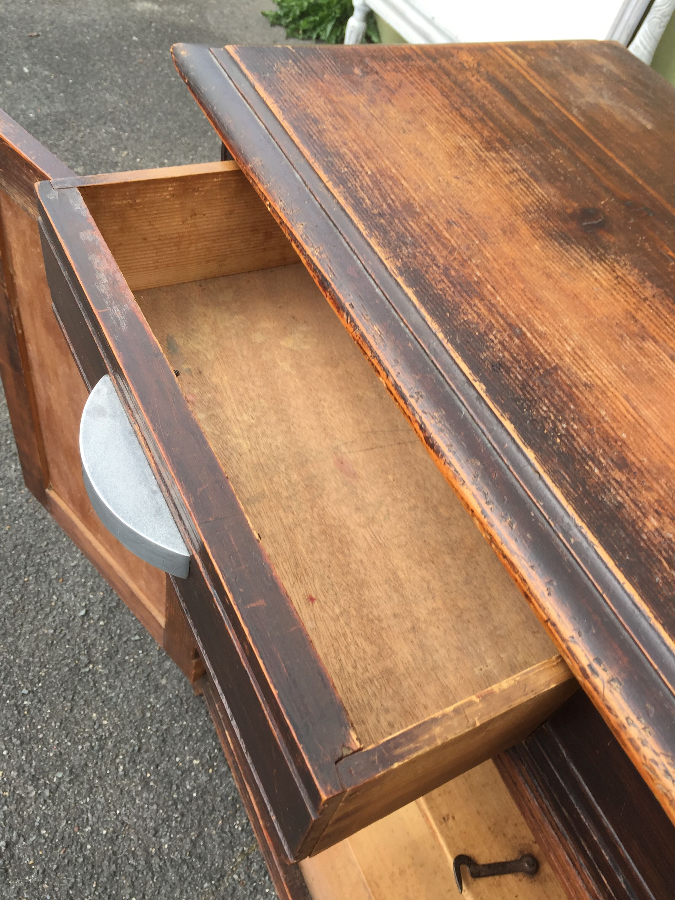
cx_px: 338
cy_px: 450
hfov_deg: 48.2
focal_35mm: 29
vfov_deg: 61.7
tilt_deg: -48.5
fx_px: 754
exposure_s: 1/164
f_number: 2.2
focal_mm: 4.15
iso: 32
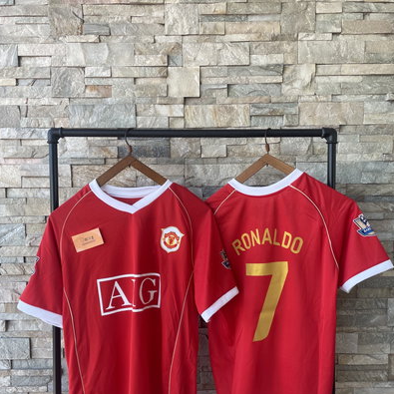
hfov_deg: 52.5
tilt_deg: -3.8
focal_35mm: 31
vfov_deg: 52.2
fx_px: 399
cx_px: 197
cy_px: 234
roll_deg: +1.1
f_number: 1.6
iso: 32
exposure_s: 1/177
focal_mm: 4.2
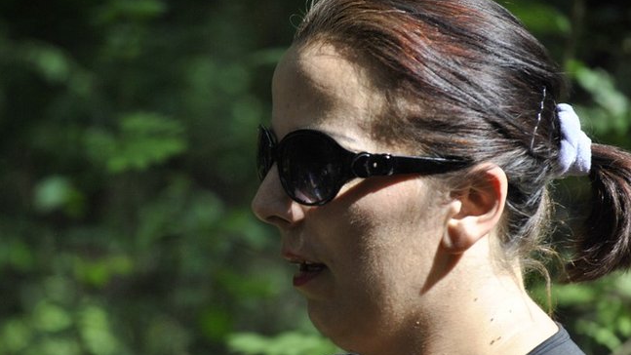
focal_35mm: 253
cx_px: 316
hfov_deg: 8.5
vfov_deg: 4.8
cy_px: 190
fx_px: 4233
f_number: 5.3
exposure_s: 1/500
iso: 500
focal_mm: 160
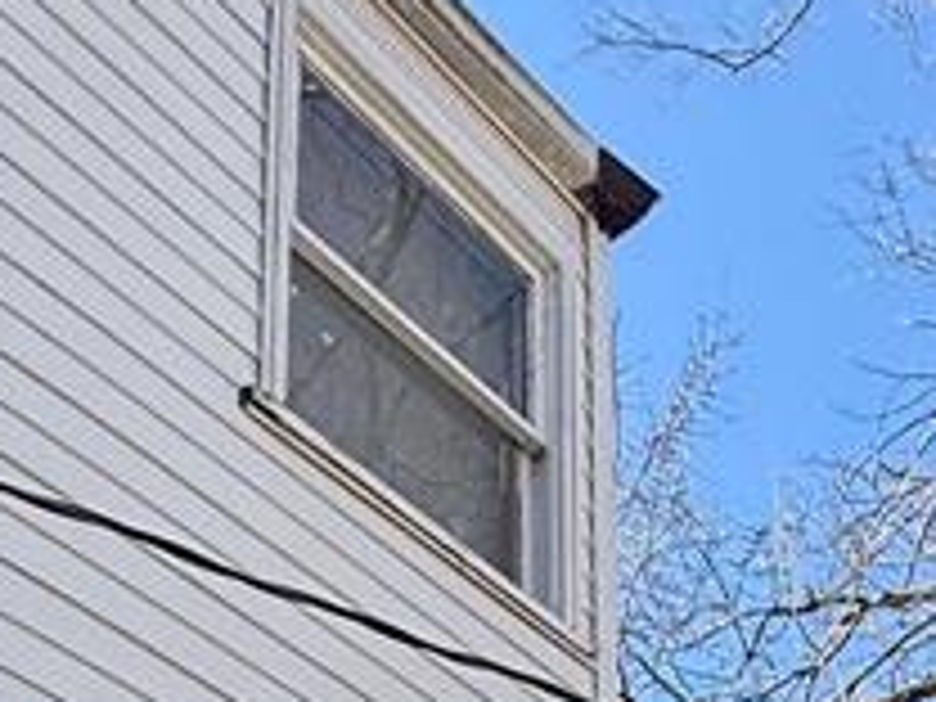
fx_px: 1866
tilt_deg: +14.1
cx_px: 616
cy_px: 1418
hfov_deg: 28.0
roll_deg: -0.1
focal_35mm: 69
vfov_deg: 16.2
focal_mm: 2.22
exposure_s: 1/1235
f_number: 2.2
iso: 50
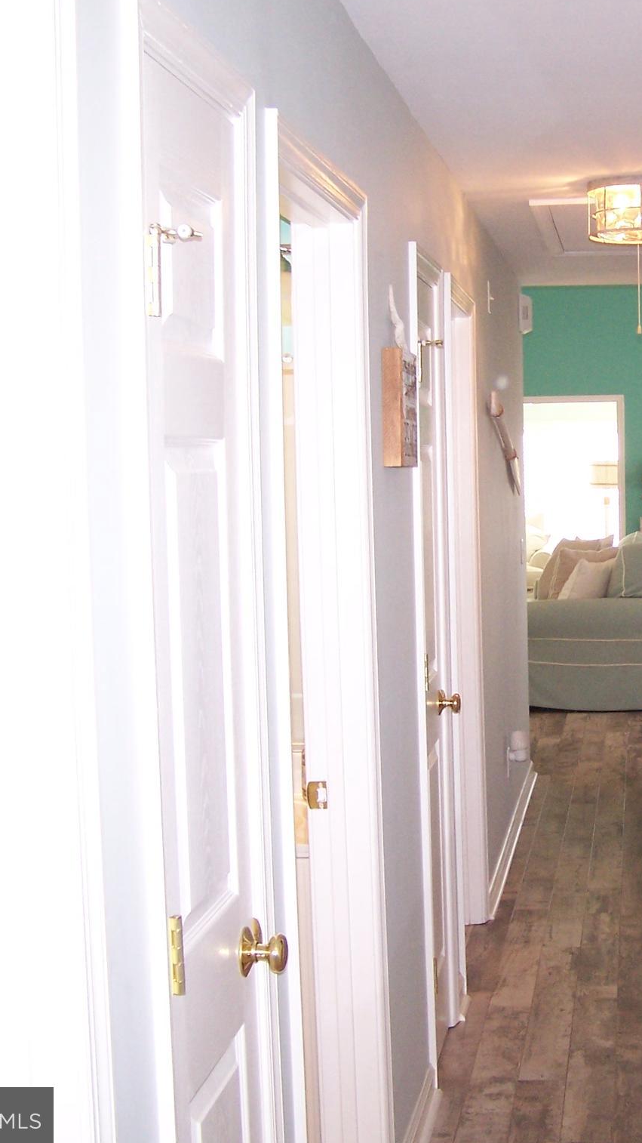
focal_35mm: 56
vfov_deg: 37.2
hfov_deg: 20.8
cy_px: 569
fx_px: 1696
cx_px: 637
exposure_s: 1/60
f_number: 2.8
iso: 140
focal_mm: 6.3
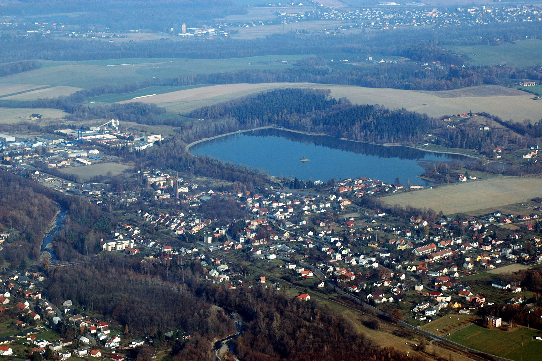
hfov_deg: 19.3
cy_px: 179
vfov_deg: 12.9
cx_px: 271
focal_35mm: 106
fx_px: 1596
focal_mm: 70
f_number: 8
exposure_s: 1/400
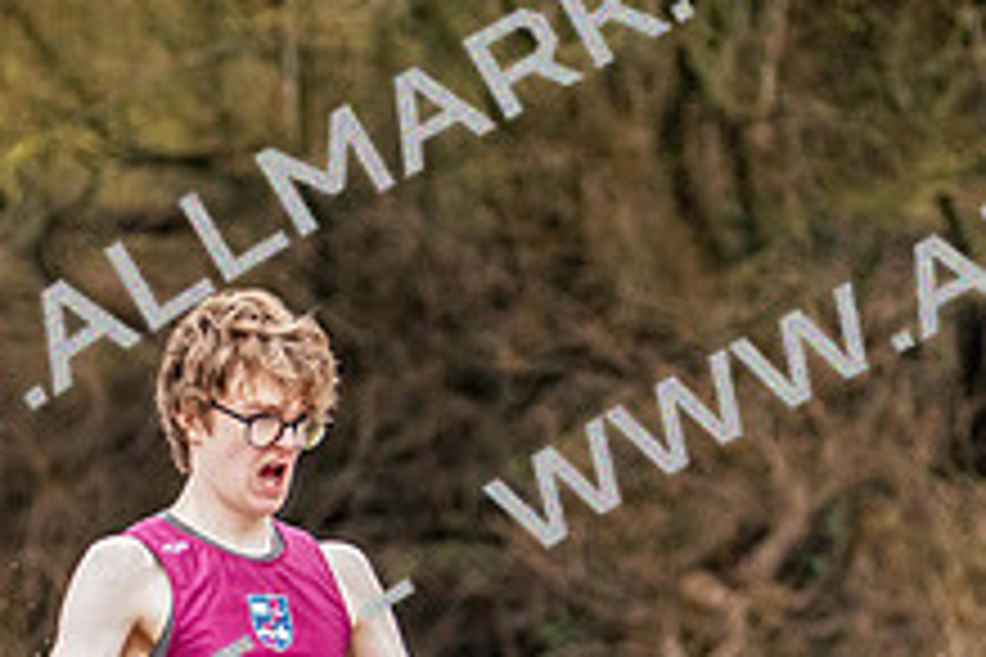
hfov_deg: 2.9
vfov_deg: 1.9
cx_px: 158
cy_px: 623
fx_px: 19609
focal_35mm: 716
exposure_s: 1/1600
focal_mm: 270
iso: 5000
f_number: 6.3
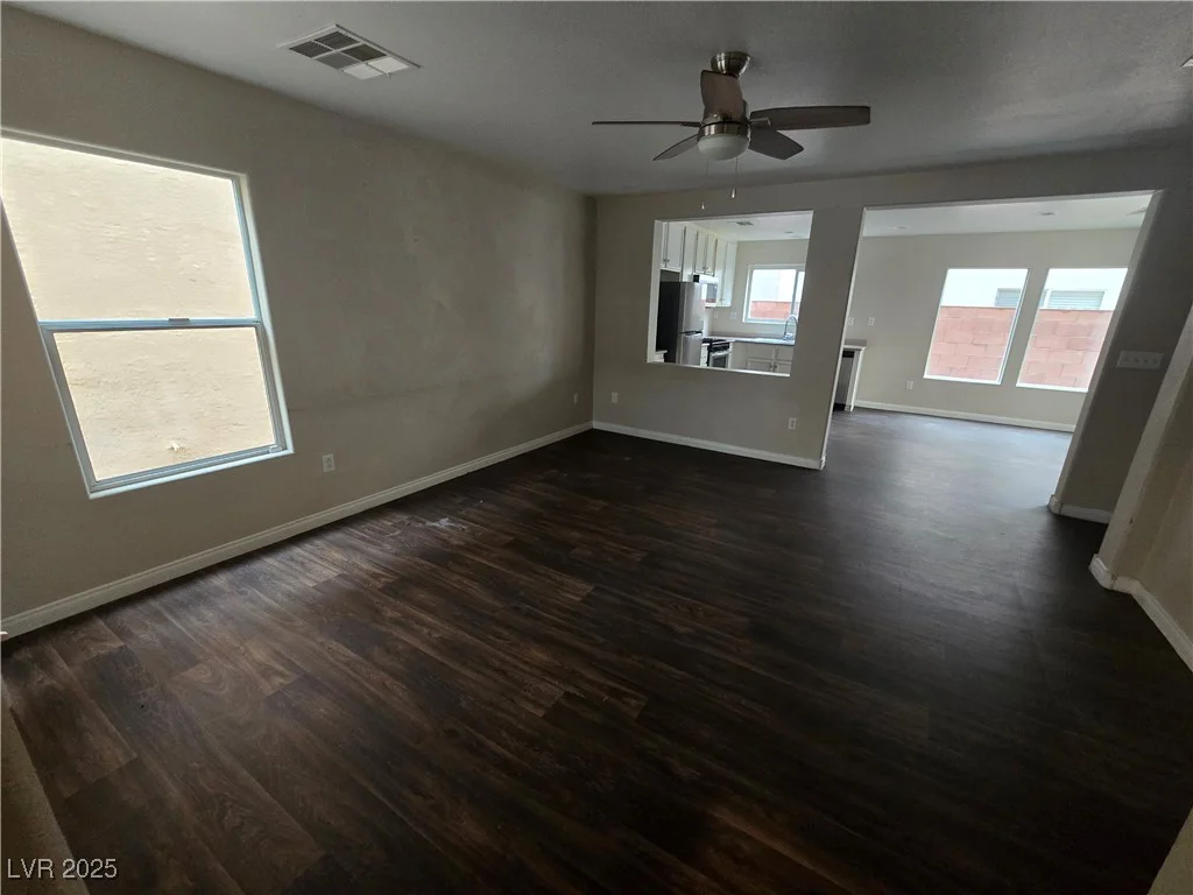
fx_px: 448
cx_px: 596
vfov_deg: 89.9
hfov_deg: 106.2
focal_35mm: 13
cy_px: 448
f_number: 2.2
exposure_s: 1/60
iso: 500
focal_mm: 2.2
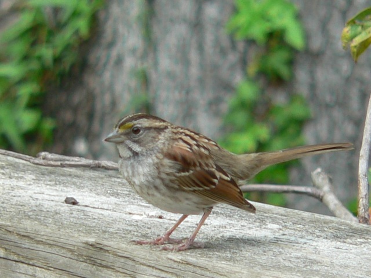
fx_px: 3140
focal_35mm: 293
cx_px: 186
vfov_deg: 5.1
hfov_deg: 6.8
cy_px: 139
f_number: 3.3
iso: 80
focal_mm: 48.8
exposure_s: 1/100
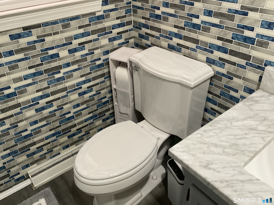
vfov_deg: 48.2
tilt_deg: -35.3
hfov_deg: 61.7
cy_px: 102
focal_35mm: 29
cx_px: 137
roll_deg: +3.1
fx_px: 230
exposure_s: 1/60
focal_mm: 3
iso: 200
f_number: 1.8
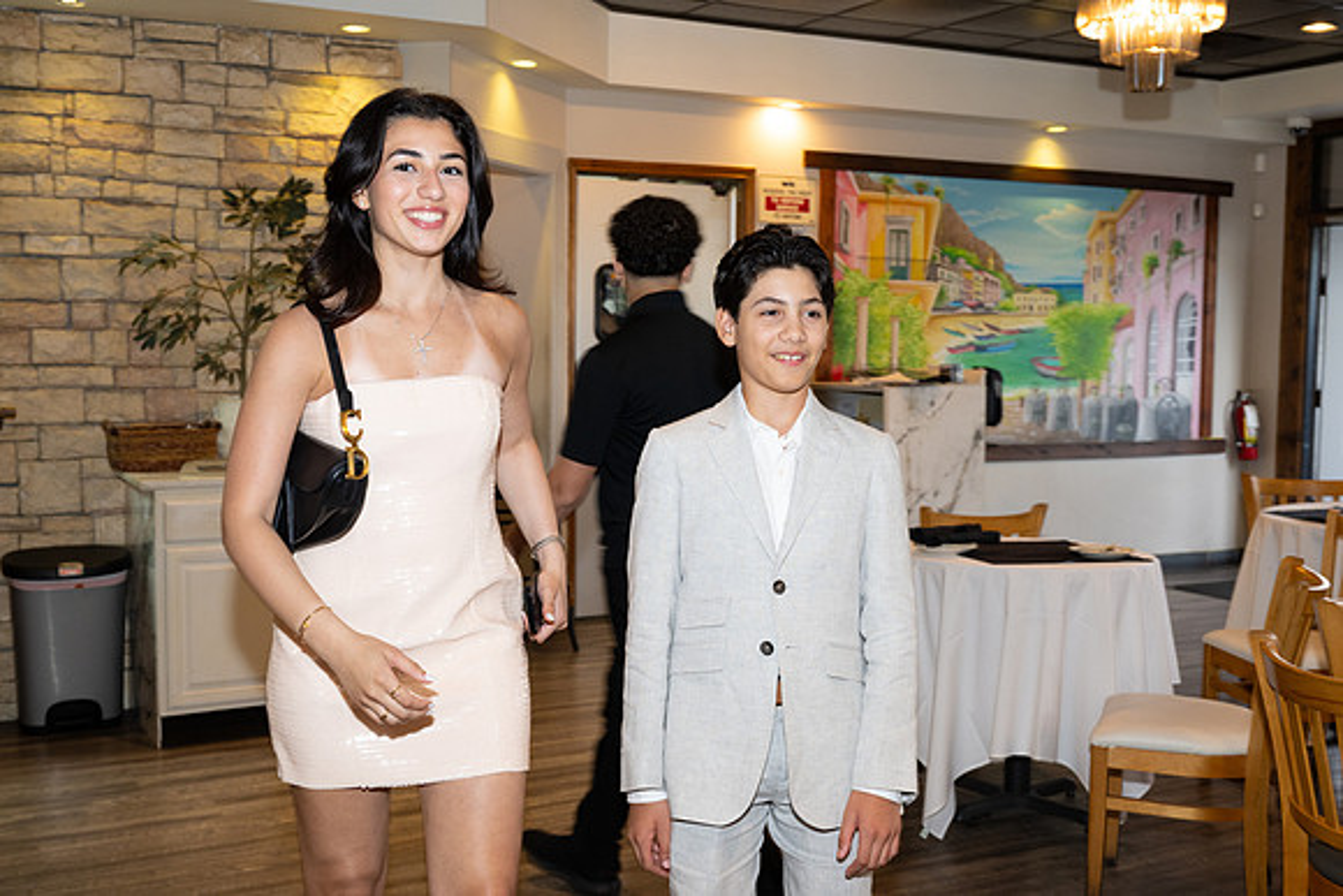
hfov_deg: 49.5
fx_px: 1455
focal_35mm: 39
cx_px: 672
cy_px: 448
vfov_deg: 34.2
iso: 1000
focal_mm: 39
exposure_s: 1/80
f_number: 5.6
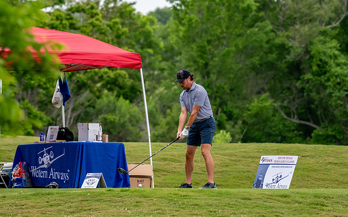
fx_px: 4220
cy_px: 106
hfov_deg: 4.7
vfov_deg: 3.0
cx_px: 174
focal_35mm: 445
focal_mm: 290
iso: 1400
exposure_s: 1/2000
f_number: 5.6
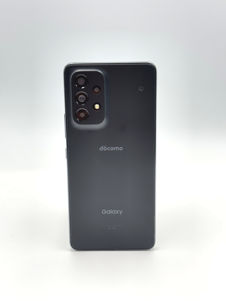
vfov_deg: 39.7
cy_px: 150
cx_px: 113
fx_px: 418
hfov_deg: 30.3
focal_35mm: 48
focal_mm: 6.76
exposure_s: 1/203
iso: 64
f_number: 1.78
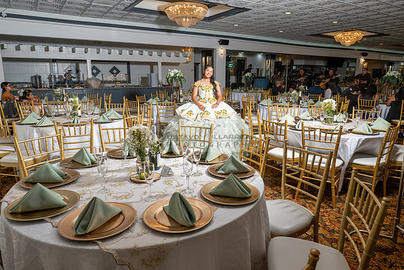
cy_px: 135
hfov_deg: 73.7
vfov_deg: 53.2
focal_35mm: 24
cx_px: 202
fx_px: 269
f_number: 5.6
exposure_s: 1/160
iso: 200
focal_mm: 24
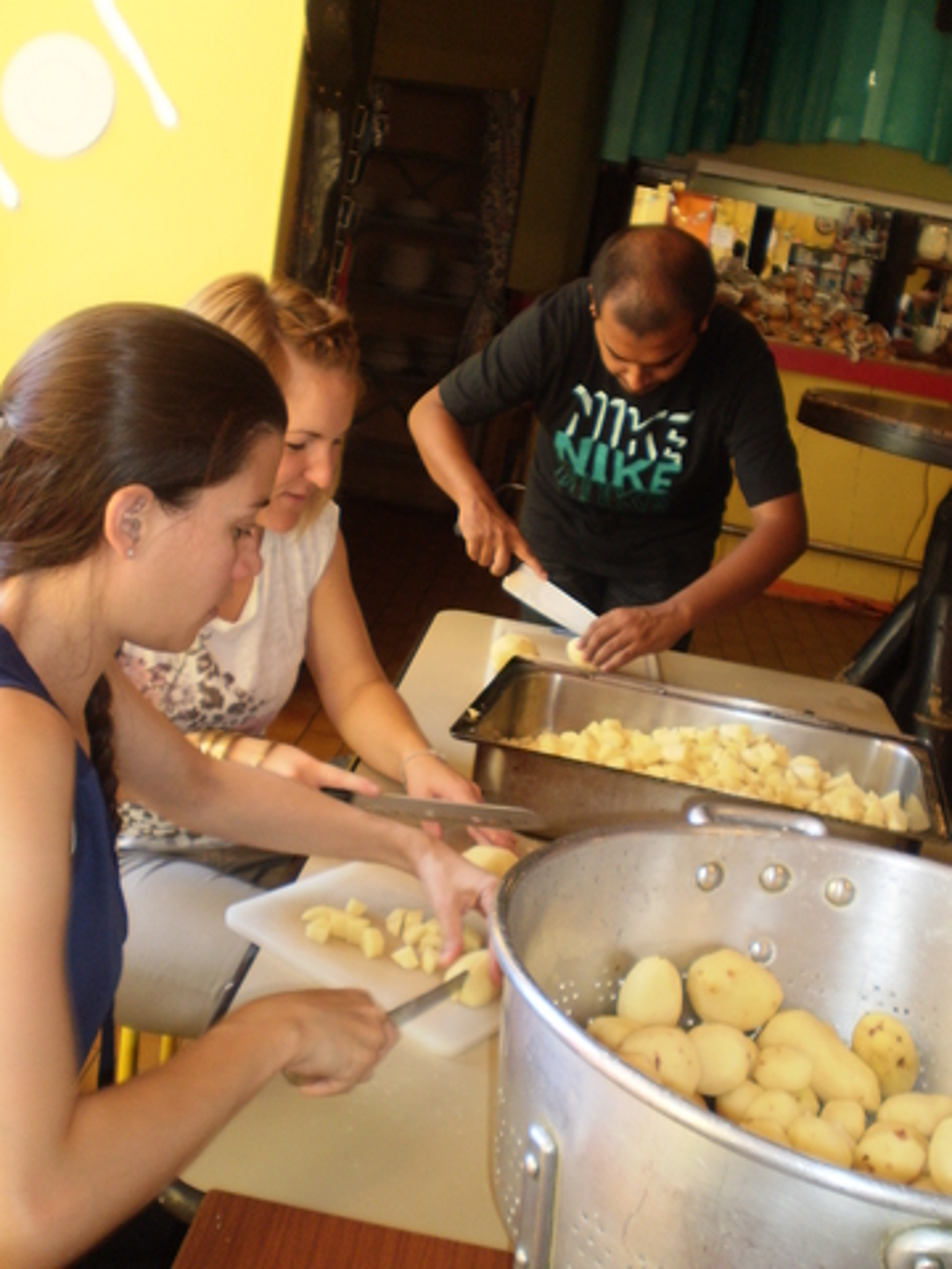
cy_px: 634
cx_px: 476
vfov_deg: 51.4
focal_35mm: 36
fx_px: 1320
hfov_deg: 39.7
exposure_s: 1/30
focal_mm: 6.3
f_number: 3.1
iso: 125
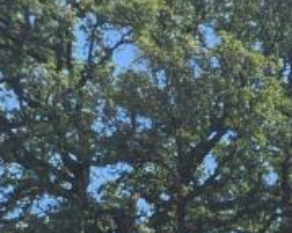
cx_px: 920
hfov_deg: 8.4
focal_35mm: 188
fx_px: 1624
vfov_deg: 7.0
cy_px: 802
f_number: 1.8
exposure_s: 1/924
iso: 12
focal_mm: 6.4
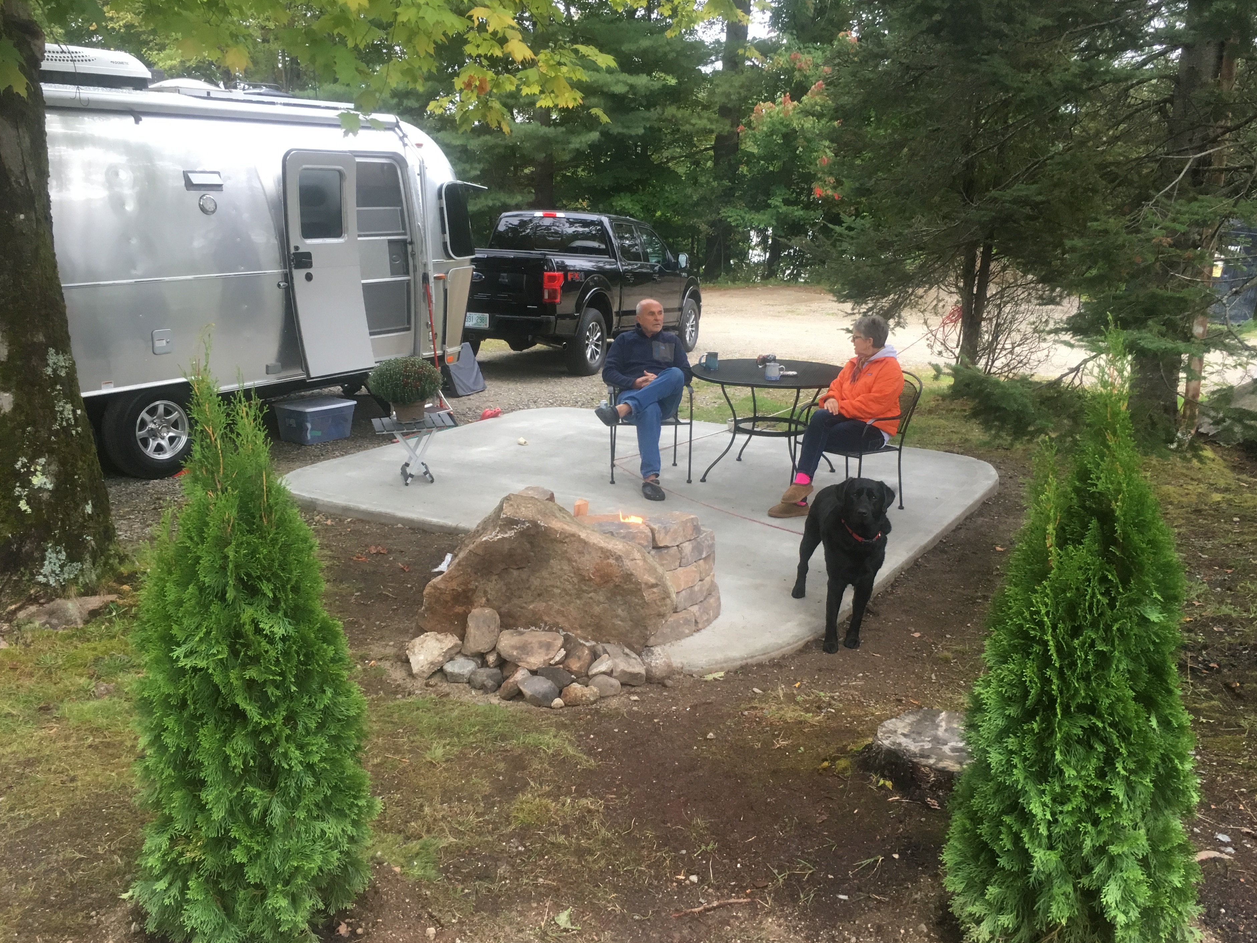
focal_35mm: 31
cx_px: 645
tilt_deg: -14.3
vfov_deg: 45.4
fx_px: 1126
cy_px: 475
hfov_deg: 58.3
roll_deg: -0.4
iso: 80
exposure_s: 1/30
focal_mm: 4.15
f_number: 2.2
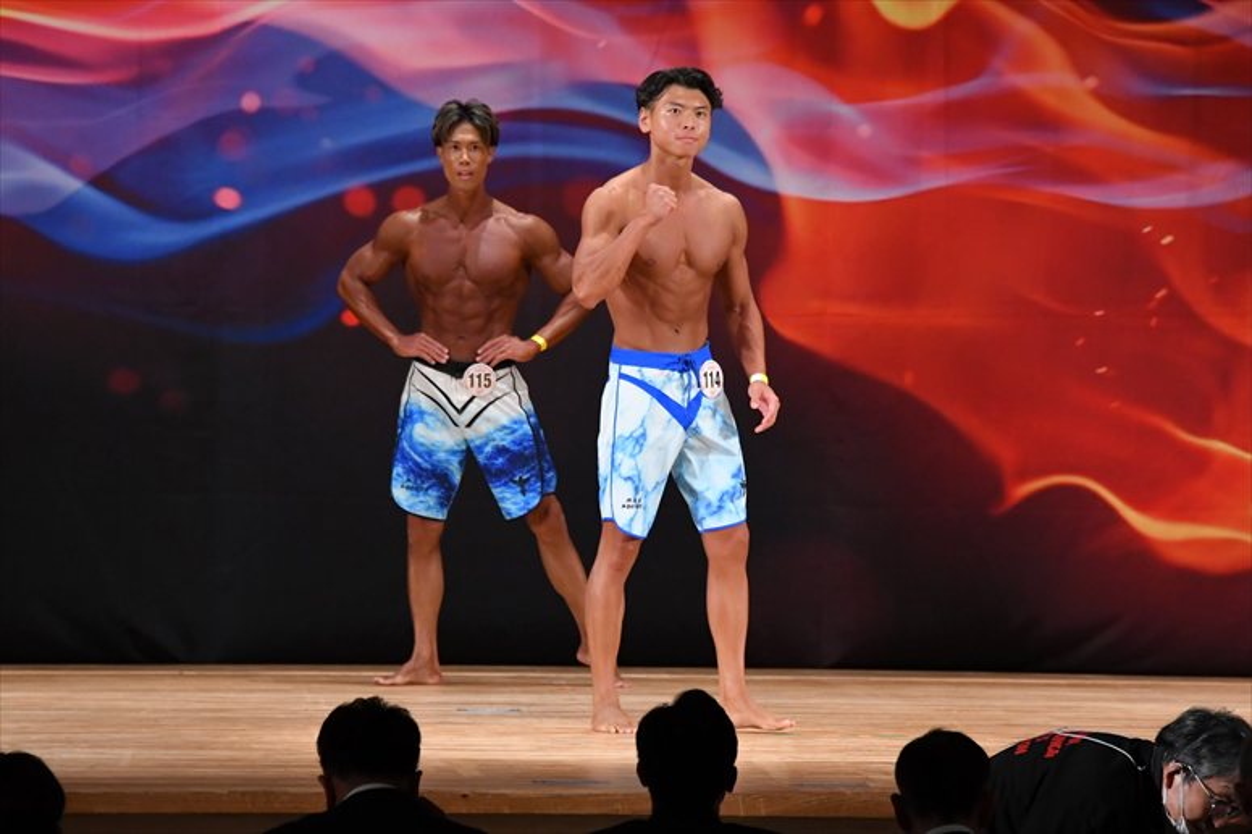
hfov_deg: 9.5
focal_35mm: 217
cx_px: 626
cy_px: 417
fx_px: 7543
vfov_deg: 6.3
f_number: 5.6
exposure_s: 1/400
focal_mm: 145
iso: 3200
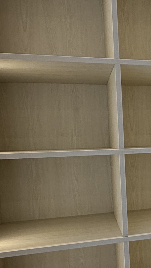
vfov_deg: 38.4
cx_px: 246
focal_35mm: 54
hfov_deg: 18.7
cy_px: 156
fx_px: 384
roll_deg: +1.3
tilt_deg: -2.2
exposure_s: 1/100
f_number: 2.2
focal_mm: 2.22
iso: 160
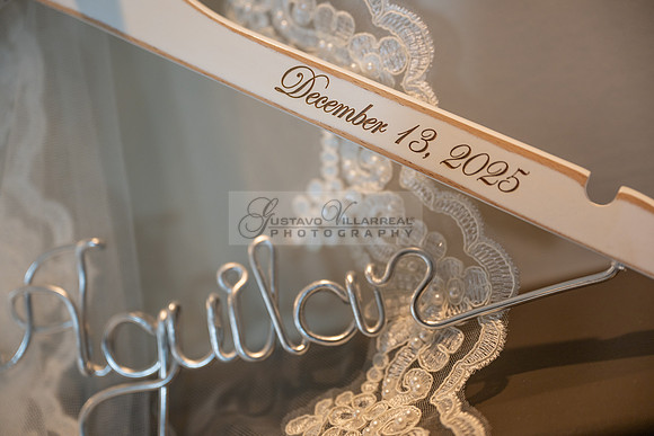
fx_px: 1272
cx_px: 327
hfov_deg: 28.8
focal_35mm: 70
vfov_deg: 19.5
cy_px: 218
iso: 250
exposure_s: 1/100
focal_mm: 70
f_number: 2.8
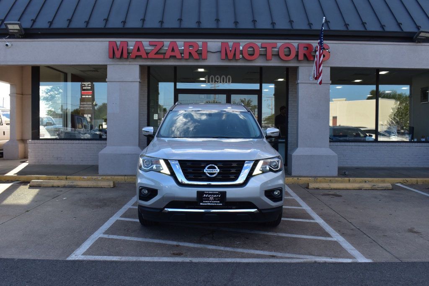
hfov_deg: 53.1
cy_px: 143
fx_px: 429
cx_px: 214
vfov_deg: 36.8
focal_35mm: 36
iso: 400
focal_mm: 24
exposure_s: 1/250
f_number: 10
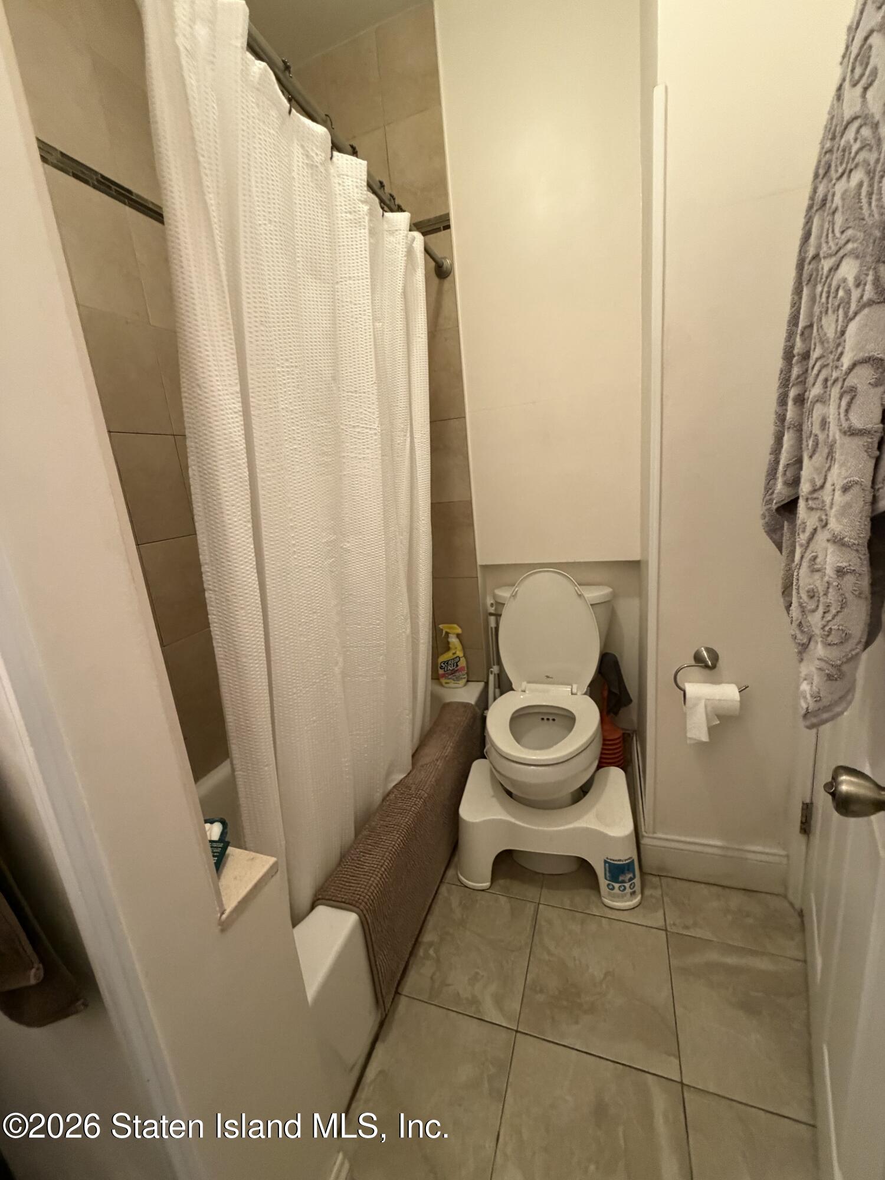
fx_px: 477
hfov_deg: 85.7
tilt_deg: -13.9
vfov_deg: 102.1
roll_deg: +3.4
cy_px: 590
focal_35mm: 14
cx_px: 442
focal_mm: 2.22
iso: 500
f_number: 2.2
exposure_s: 1/60
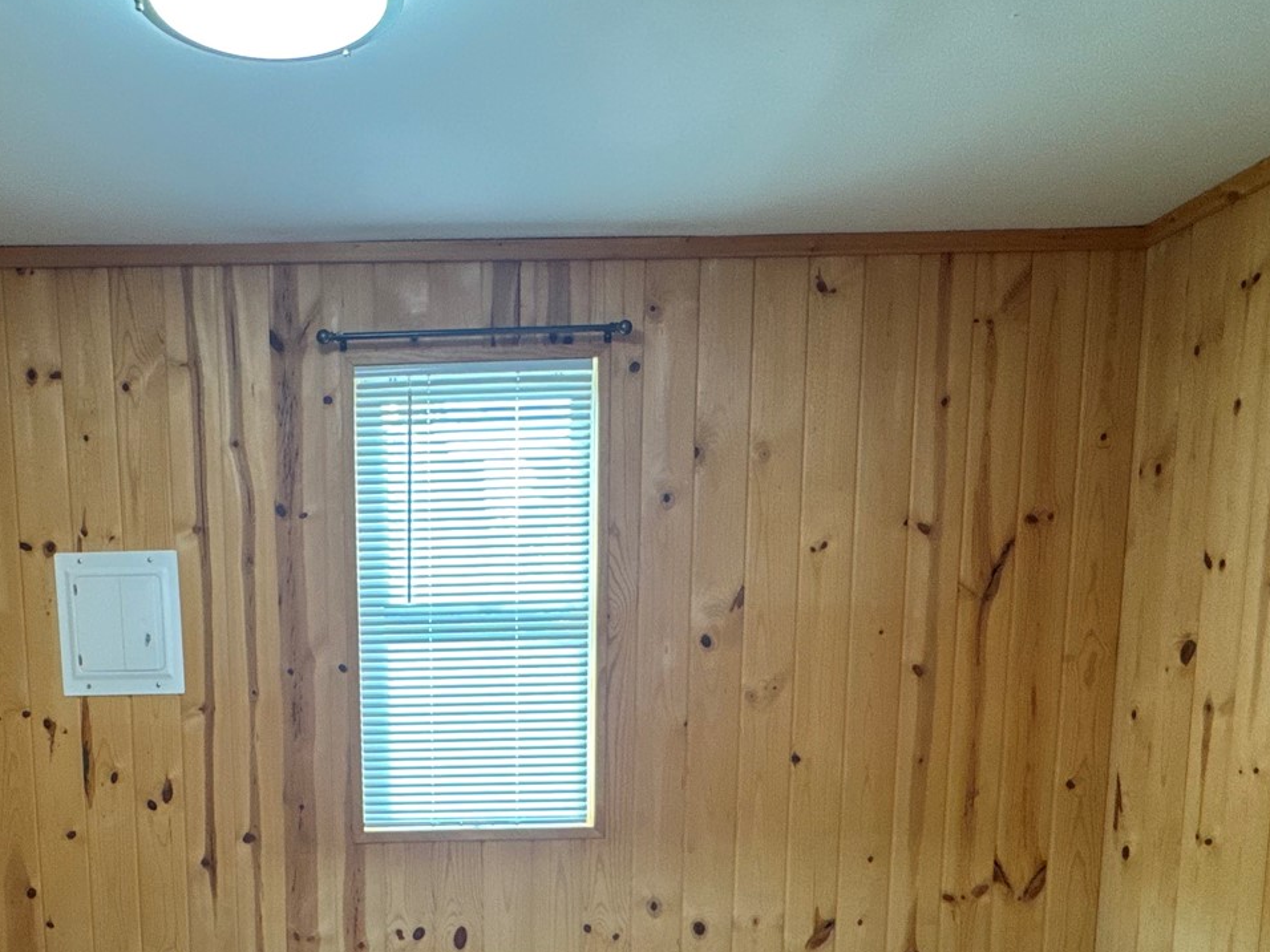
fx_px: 1101
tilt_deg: -9.1
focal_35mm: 30
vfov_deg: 44.4
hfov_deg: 58.6
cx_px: 420
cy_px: 769
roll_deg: +0.4
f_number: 2.2
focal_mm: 2.22
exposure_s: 1/120
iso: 250
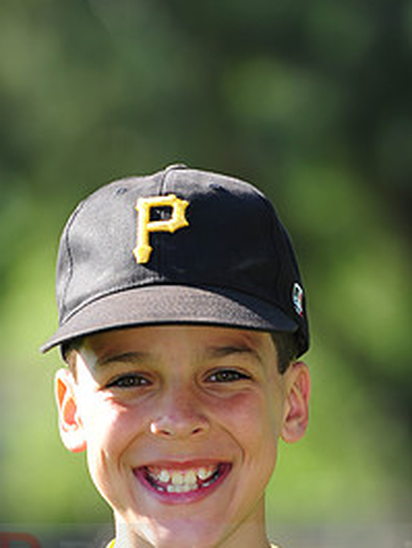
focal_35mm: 420
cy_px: 552
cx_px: 211
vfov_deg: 4.7
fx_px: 6660
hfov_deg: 3.5
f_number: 5
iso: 200
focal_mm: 200
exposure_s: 1/400
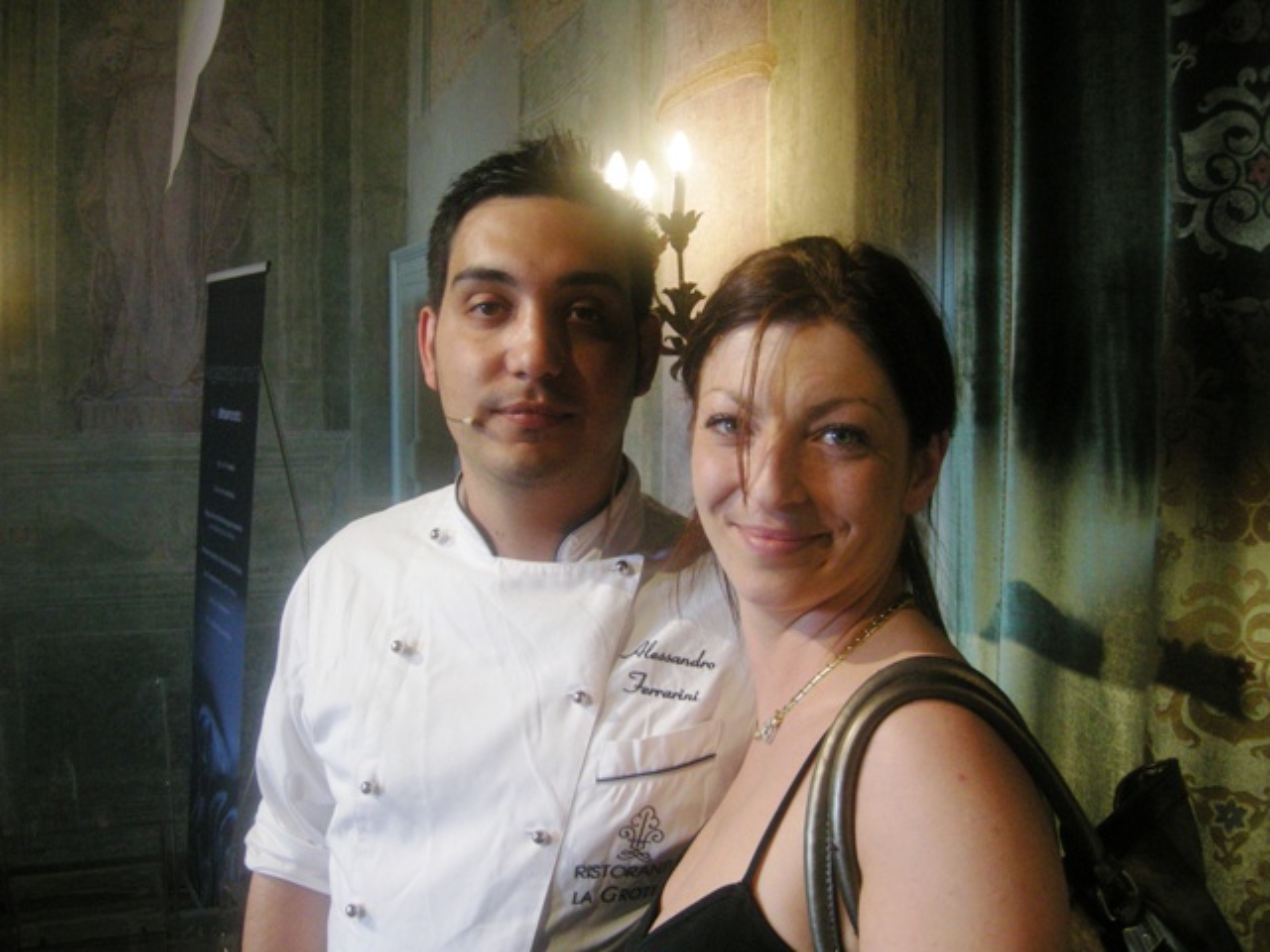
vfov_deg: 39.7
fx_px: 1321
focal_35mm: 36
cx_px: 635
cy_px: 476
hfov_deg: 51.4
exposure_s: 1/125
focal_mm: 7.5
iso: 308
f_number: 2.7
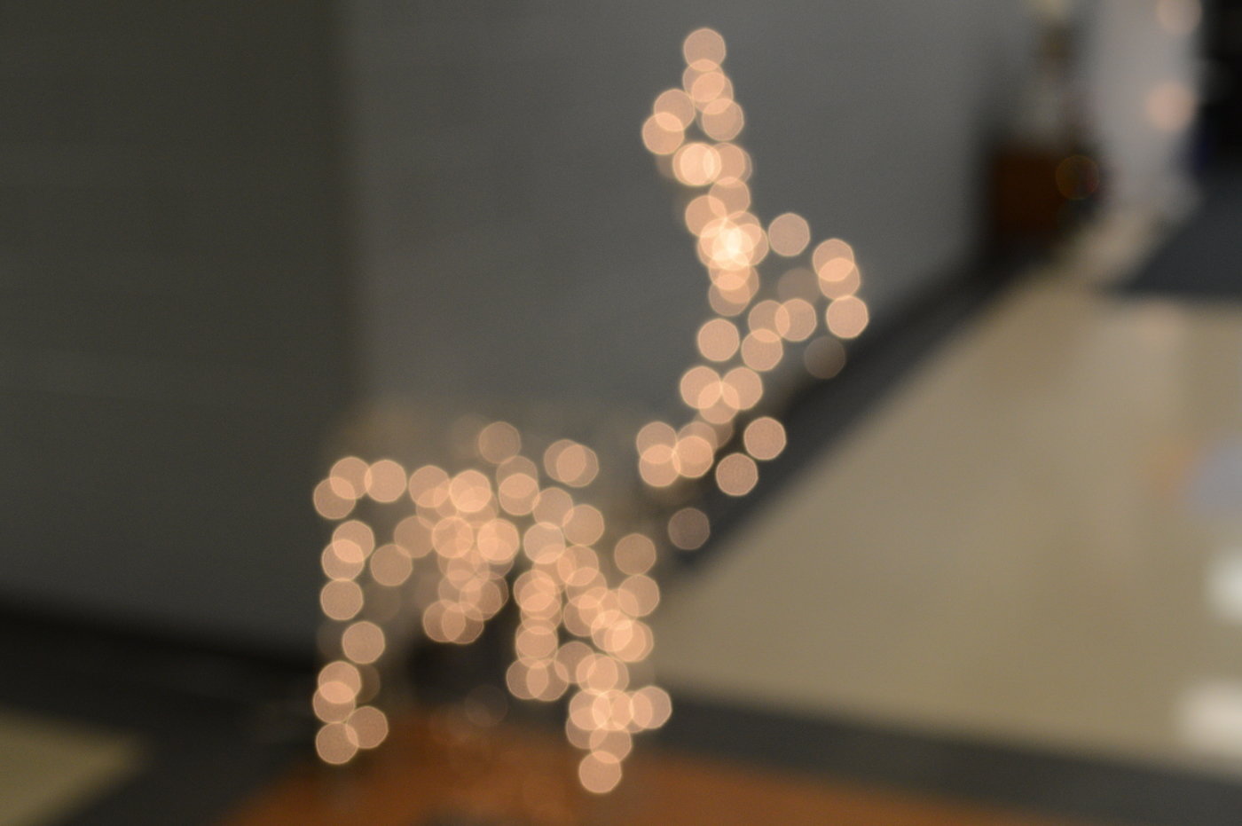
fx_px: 1655
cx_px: 621
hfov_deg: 41.1
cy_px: 413
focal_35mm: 48
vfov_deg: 28.0
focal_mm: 32
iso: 800
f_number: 5.6
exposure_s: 1/50
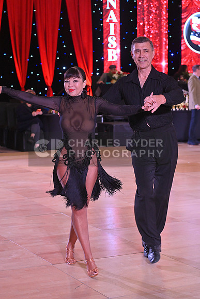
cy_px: 150
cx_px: 100
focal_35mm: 82
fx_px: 683
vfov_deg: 24.8
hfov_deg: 16.7
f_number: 5
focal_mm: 82
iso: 3200
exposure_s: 1/320
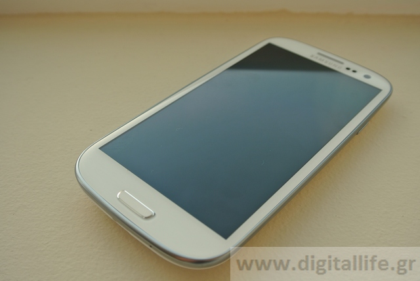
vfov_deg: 33.5
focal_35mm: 40
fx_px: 467
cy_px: 140
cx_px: 210
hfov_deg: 48.4
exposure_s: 1/160
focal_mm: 15.1
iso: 100
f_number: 5.6
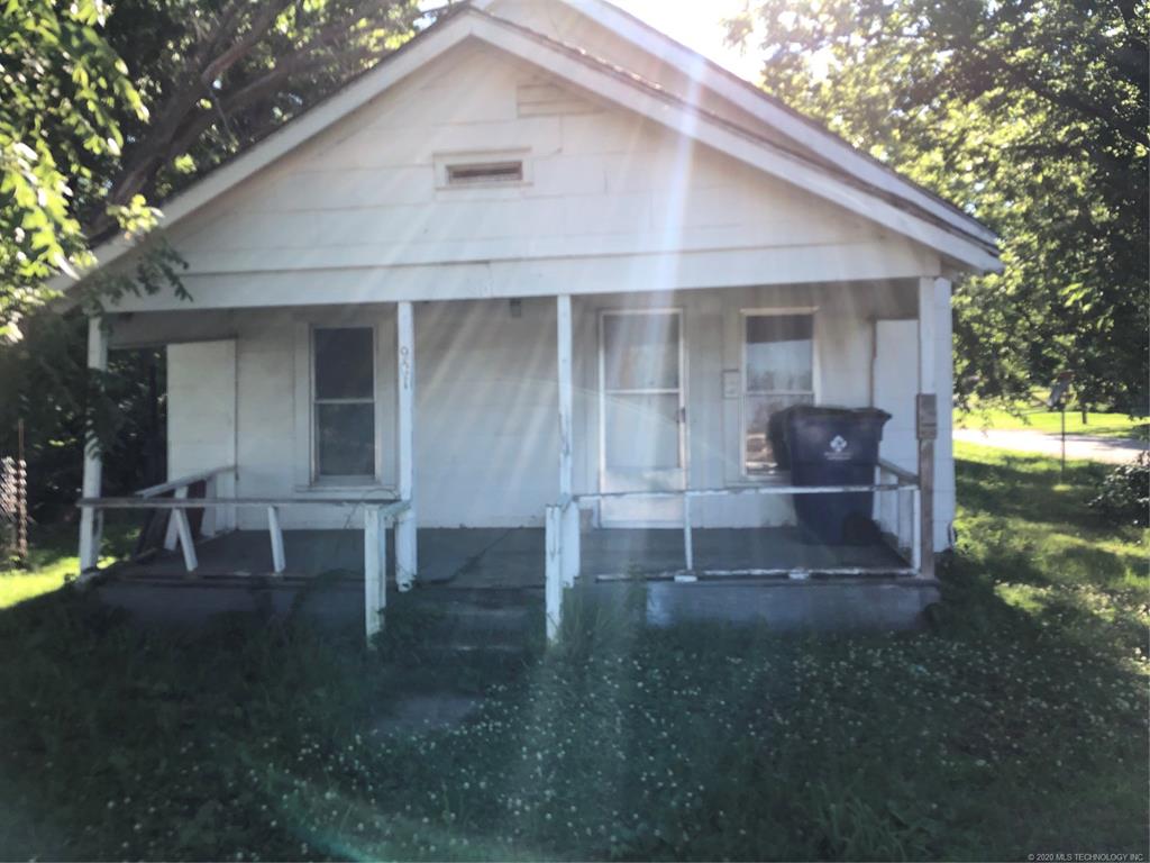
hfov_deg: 63.4
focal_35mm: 28
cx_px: 575
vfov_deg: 49.7
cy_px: 432
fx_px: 930
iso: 20
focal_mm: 3.99
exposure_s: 1/501
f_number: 1.8
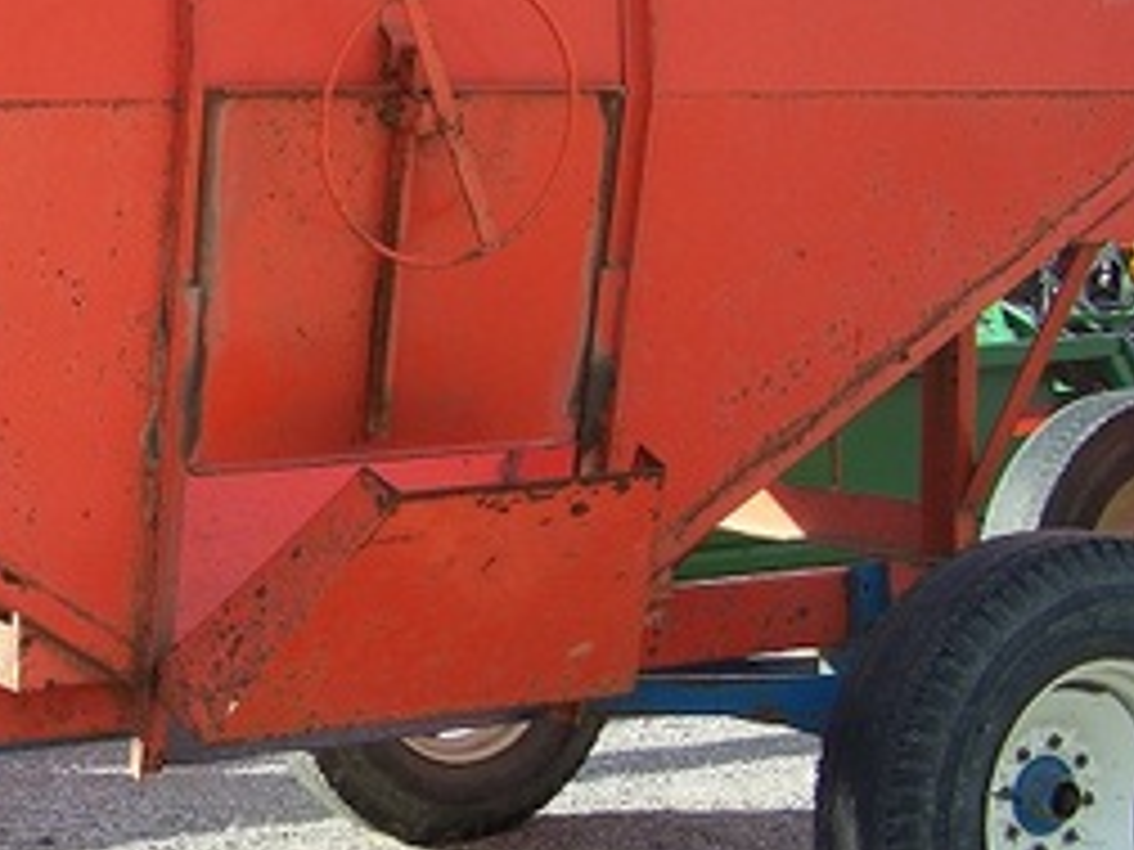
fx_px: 2686
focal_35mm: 82
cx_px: 76
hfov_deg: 23.1
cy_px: 369
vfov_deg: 18.0
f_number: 2.8
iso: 64
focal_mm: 6.3
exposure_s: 1/320
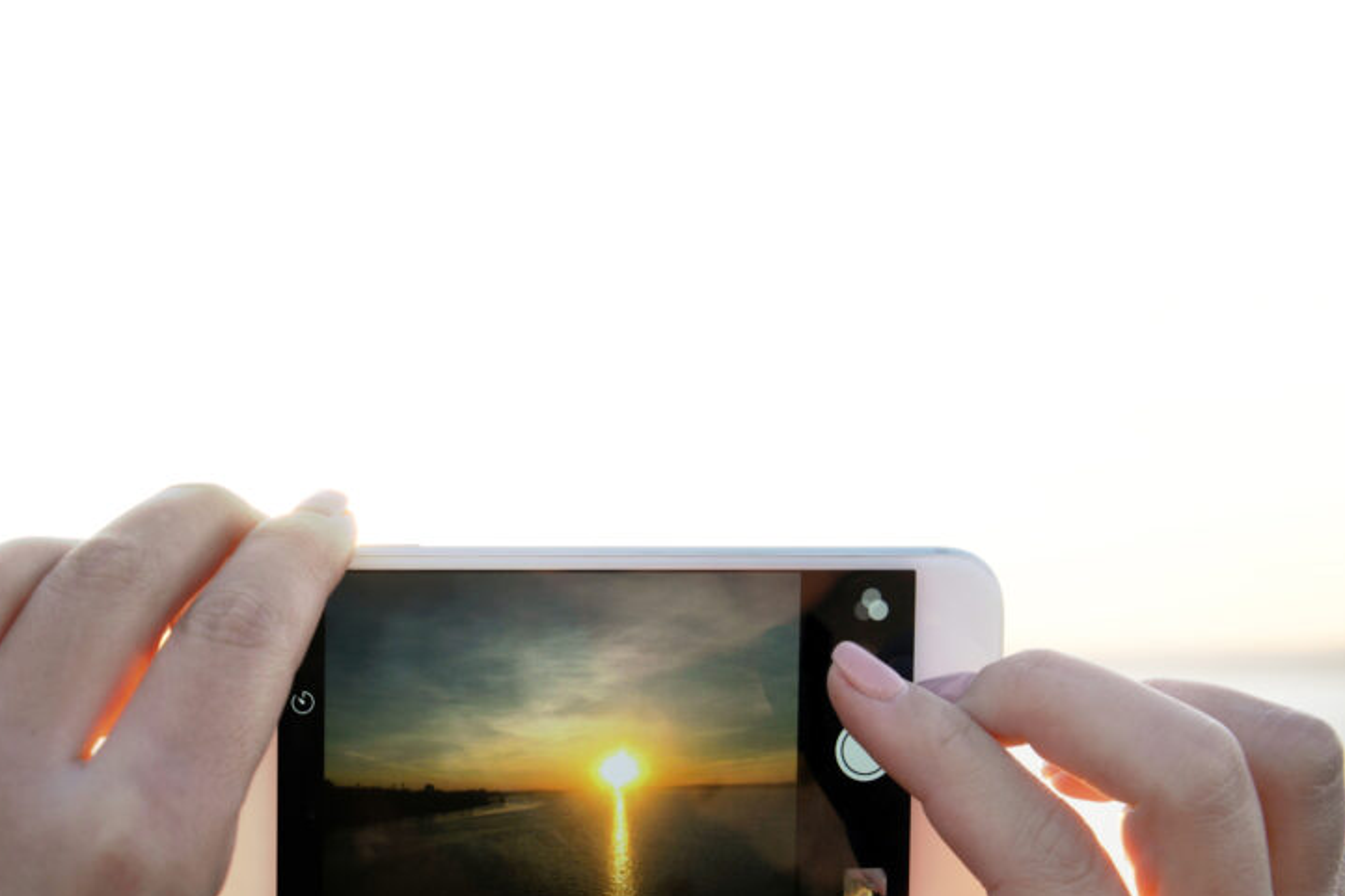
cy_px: 618
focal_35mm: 71
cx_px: 494
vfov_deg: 19.1
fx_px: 2652
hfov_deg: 28.3
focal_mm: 50
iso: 400
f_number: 10
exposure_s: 1/125
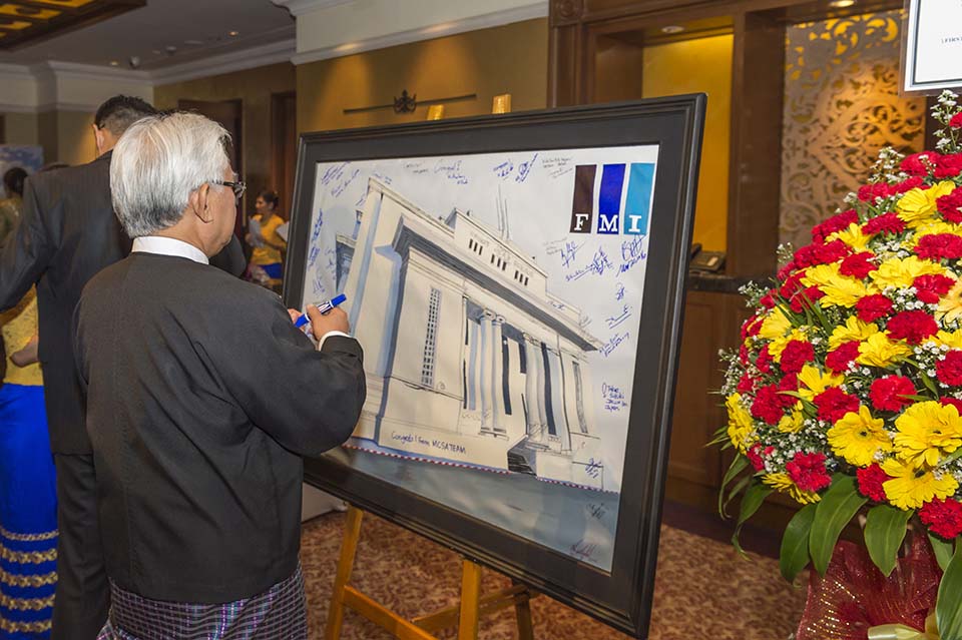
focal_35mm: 24
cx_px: 481
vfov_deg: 53.1
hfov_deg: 73.8
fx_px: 641
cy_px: 320
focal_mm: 24
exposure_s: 1/250
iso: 640
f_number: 4.5
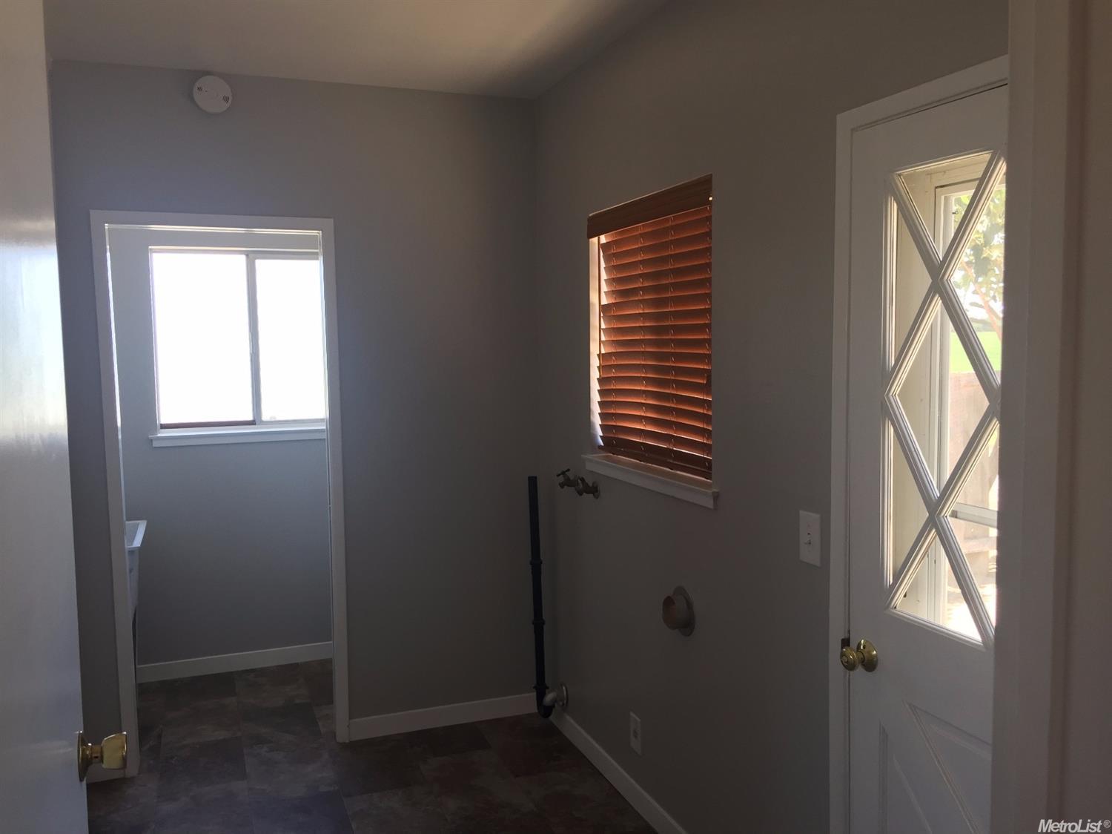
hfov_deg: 61.7
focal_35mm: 29
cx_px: 556
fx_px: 931
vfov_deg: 48.2
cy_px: 417
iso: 32
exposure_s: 1/60
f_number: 2.2
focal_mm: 4.15
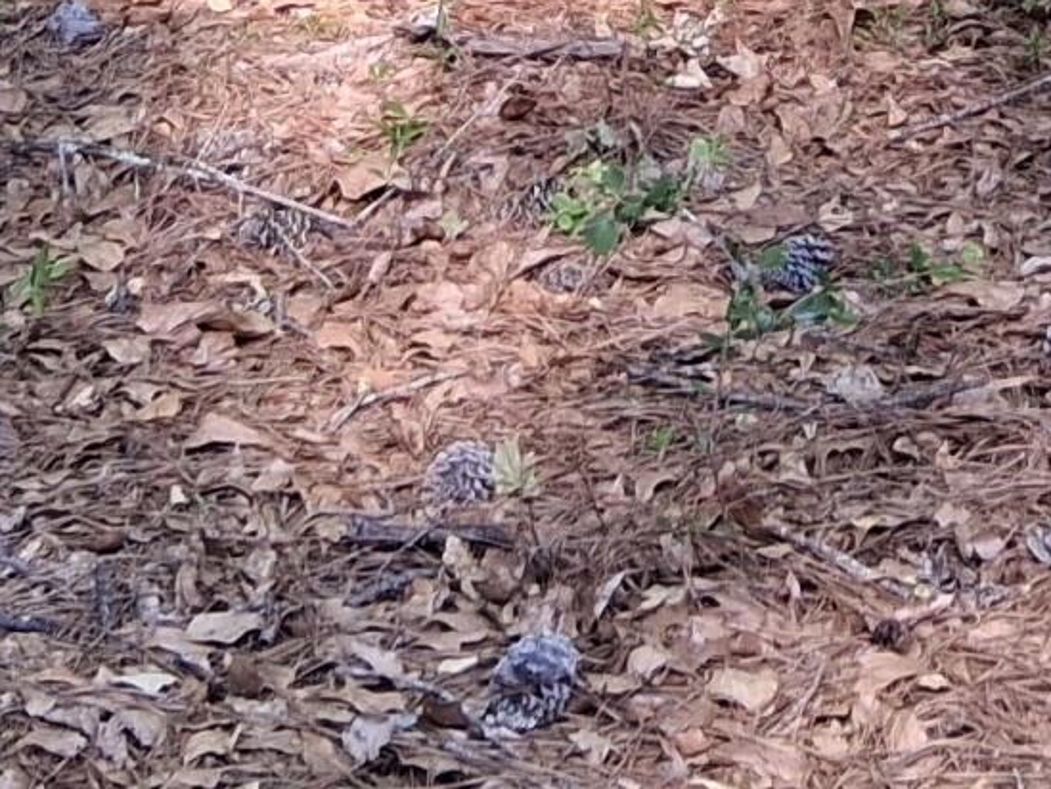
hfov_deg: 13.7
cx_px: 1108
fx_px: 4312
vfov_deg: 9.1
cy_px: -1283
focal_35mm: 142
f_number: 1.8
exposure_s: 1/100
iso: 25
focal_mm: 3.98
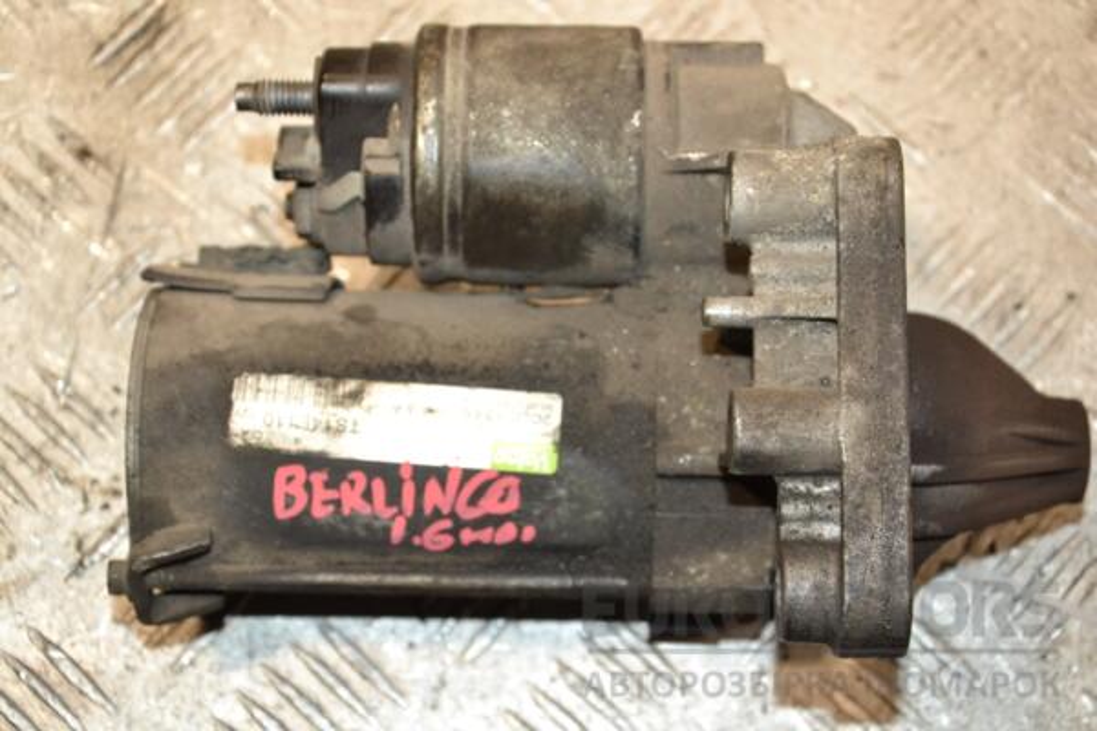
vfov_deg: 23.8
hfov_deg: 35.1
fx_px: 1737
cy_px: 366
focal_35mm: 57
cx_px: 548
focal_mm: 38
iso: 800
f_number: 5
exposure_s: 1/160
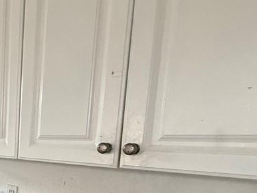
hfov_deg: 35.9
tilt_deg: -7.6
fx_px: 275
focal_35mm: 37
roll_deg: +0.5
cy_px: 172
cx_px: -68
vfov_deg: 36.4
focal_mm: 2.22
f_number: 2.2
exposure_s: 1/60
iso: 250
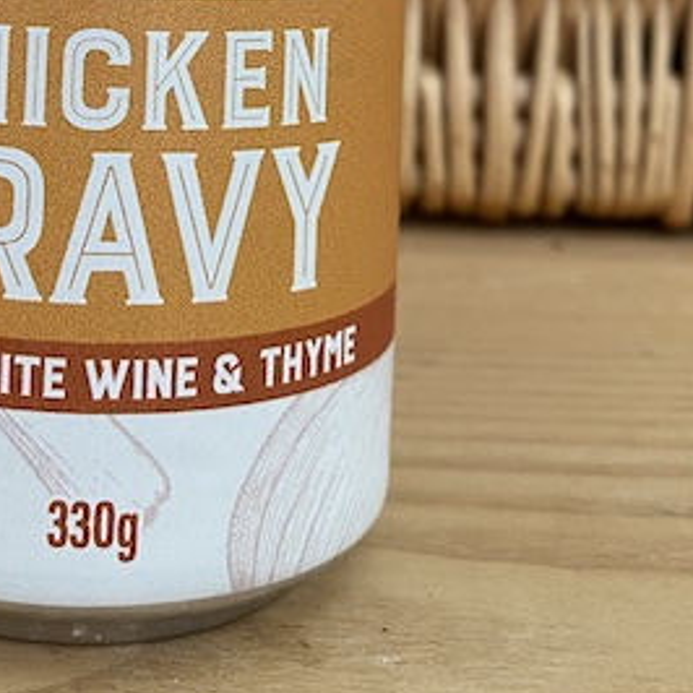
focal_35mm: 69
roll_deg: -1.1
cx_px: 102
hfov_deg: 24.4
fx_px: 1563
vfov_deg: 22.9
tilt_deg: -0.7
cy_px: -148
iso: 160
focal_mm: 4.25
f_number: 1.8
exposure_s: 1/60
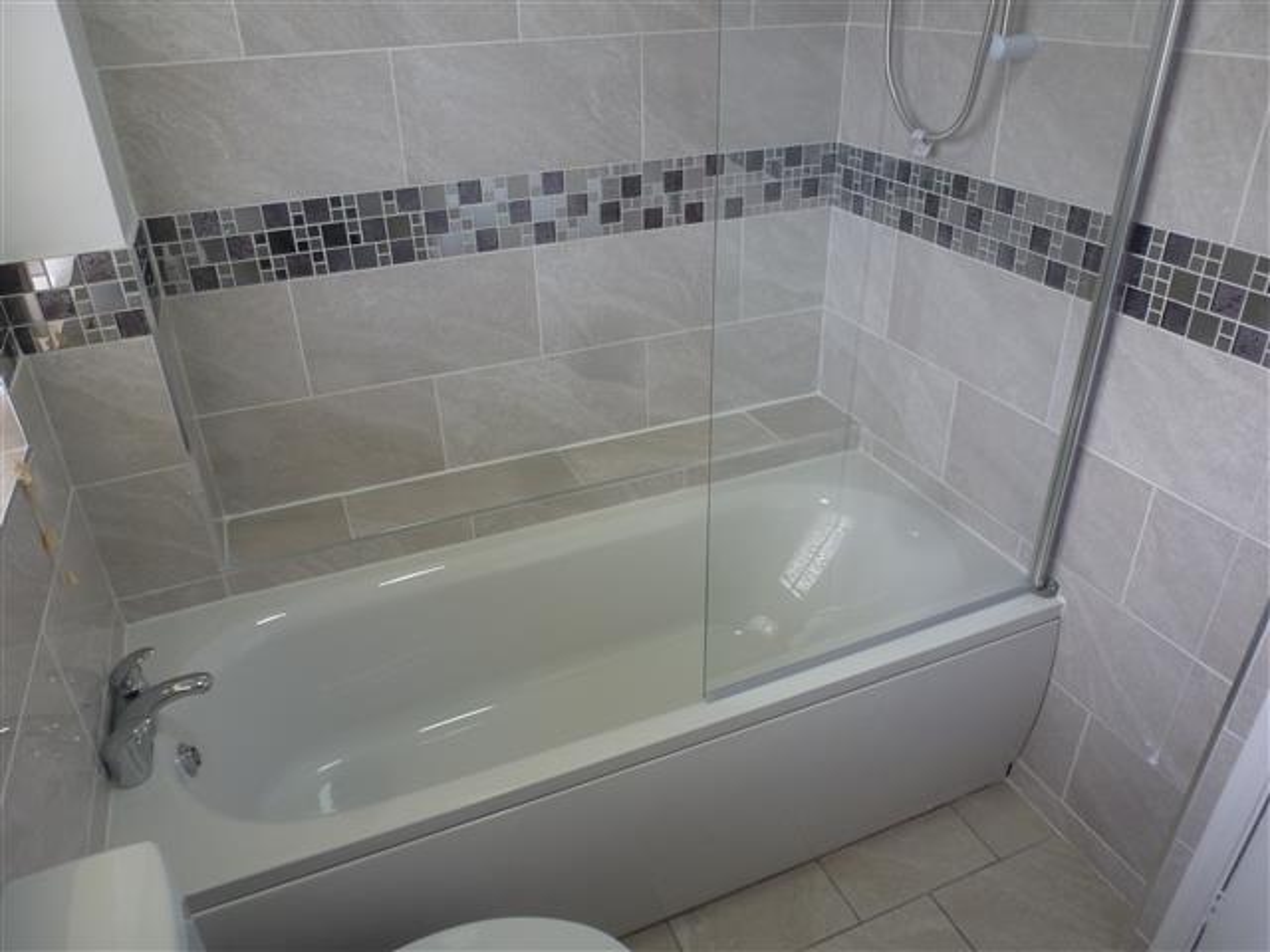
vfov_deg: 56.8
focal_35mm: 24
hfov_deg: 71.6
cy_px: 476
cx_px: 635
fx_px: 881
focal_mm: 4.3
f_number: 3.3
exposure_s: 1/60
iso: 125
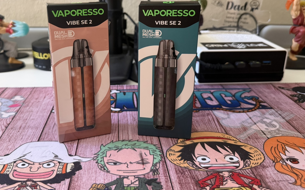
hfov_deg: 60.8
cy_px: 53
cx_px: 124
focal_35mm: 31
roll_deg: +0.4
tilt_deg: -17.2
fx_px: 258
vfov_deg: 39.7
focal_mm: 6.76
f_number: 1.78
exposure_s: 1/60
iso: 500
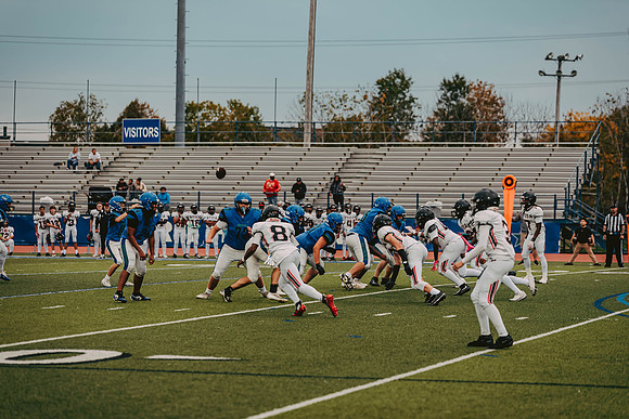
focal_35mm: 122
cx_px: 314
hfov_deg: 16.8
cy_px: 210
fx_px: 2132
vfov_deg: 11.2
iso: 800
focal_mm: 122
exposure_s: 1/400
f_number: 3.2
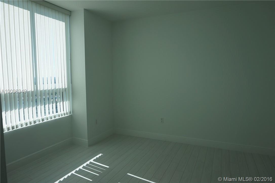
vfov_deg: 53.1
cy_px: 92
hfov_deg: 73.7
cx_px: 138
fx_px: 183
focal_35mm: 24
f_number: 6.3
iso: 100
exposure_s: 1/250
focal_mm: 16
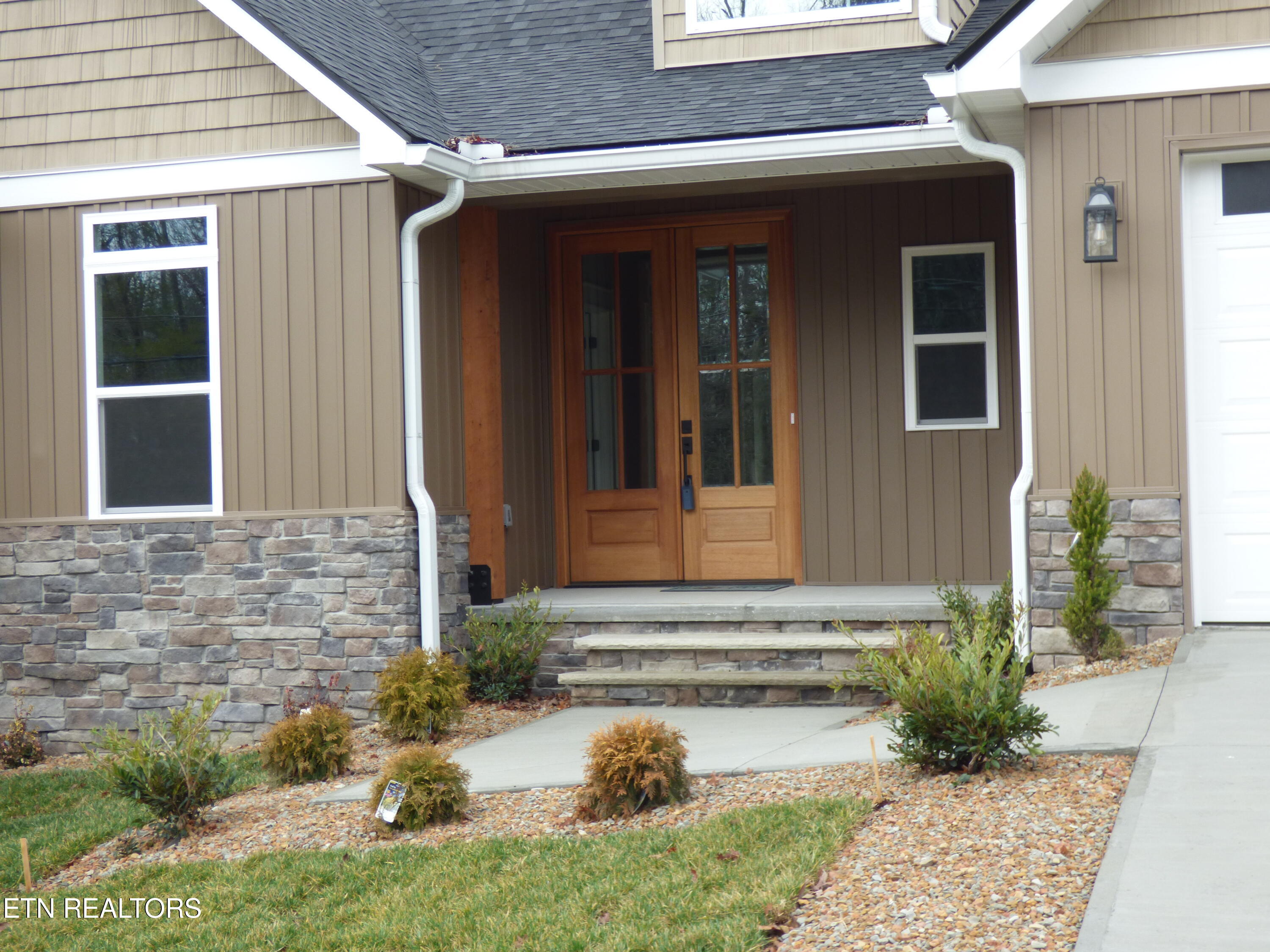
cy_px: 476
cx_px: 635
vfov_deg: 26.6
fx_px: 2018
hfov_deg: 34.9
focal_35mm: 55
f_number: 3.9
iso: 100
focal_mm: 9.51
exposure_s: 1/160
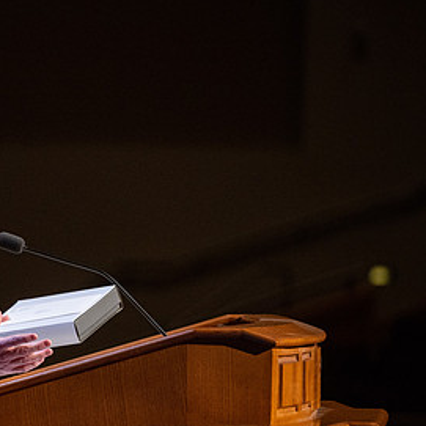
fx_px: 5068
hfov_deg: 4.8
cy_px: 251
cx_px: -25
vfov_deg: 4.8
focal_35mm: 364
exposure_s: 1/400
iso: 3200
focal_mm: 200
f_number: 3.5
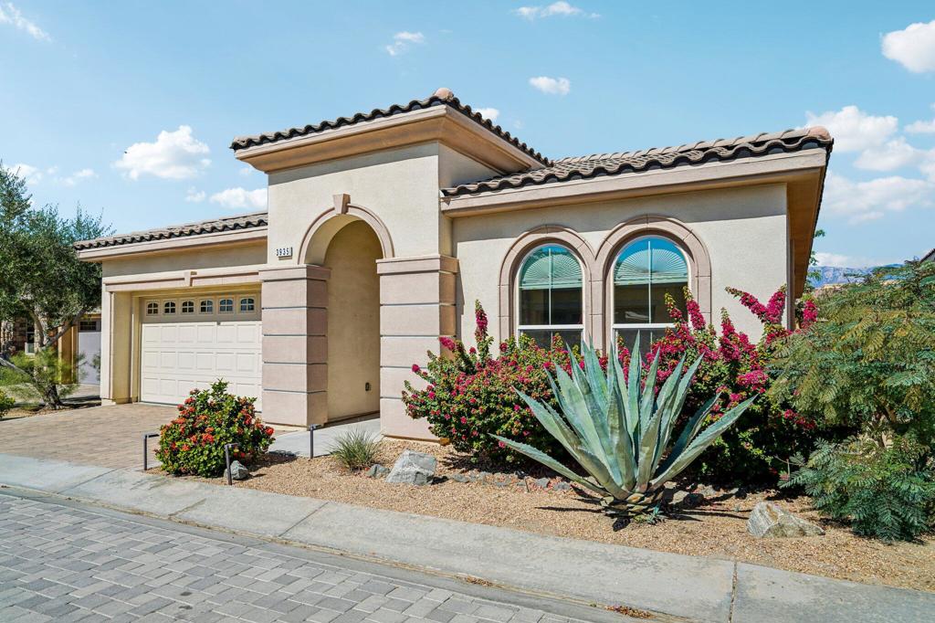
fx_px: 571
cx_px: 468
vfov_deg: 57.2
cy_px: 312
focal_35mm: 22
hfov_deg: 78.6
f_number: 8
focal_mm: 22
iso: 100
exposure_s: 1/500
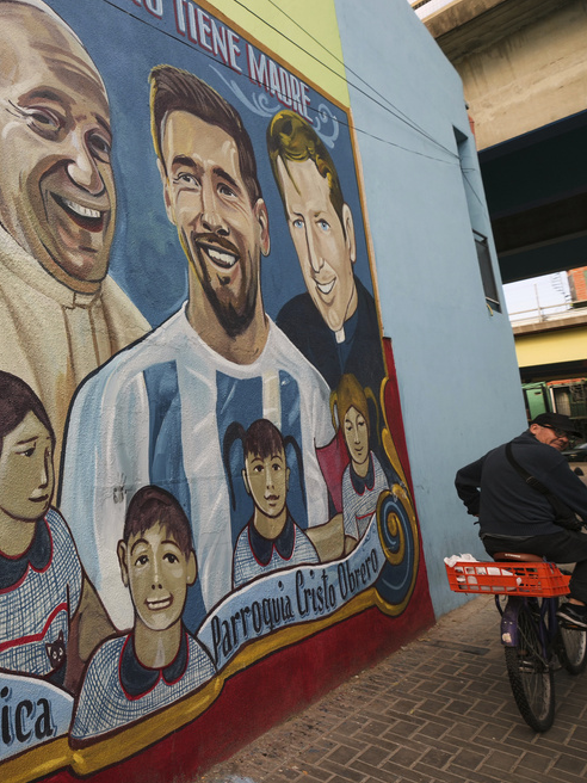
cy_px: 397
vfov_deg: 71.6
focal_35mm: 24
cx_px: 5
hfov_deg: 47.5
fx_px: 543
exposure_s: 1/800
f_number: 5.6
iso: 400
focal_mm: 16
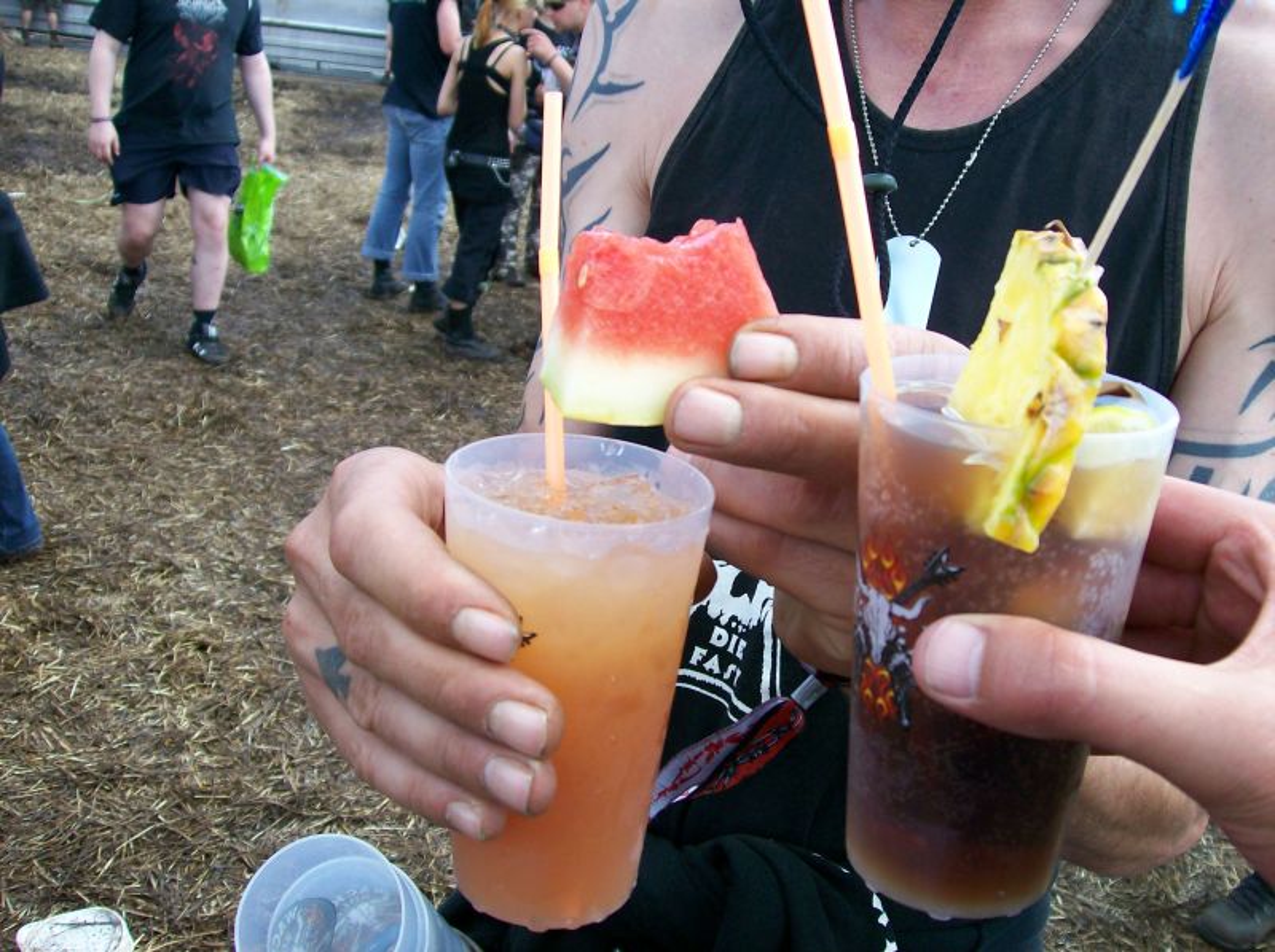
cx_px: 638
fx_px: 1324
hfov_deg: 51.4
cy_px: 476
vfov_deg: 39.6
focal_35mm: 36
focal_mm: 6
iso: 80
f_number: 2.7
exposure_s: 1/264
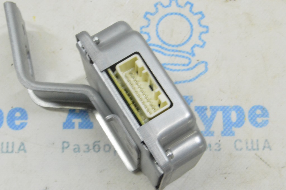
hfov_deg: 27.0
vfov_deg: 18.2
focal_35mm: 75
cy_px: 95
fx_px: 595
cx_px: 143
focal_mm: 50
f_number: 20
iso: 6400
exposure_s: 1/20
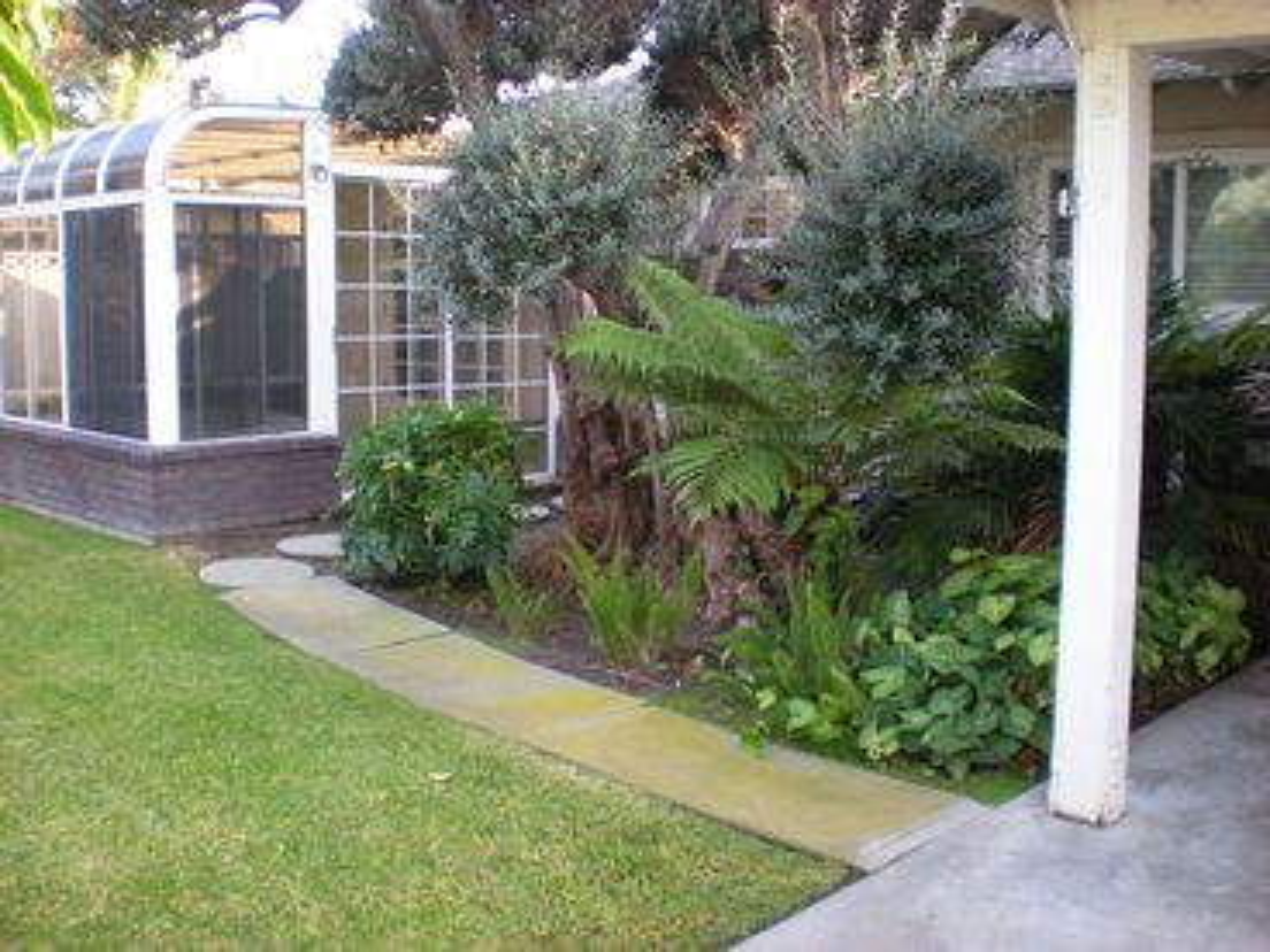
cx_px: 635
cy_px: 476
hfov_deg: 49.0
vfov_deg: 37.7
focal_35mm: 38
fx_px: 1394
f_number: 3.1
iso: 107
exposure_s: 1/65
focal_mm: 6.3
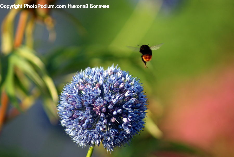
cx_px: 117
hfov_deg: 4.6
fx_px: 2928
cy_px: 78
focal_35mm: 450
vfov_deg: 3.1
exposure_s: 1/500
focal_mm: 300
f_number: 5.6
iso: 250
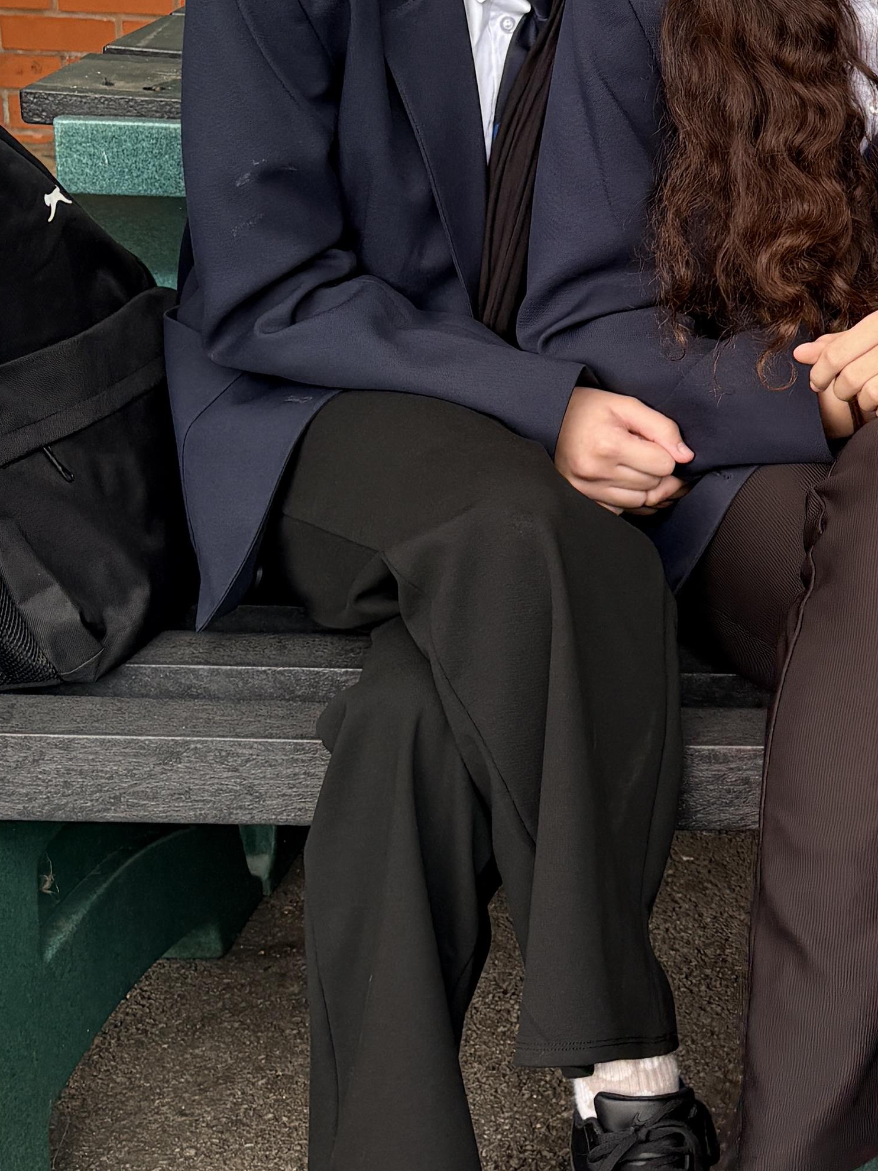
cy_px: 334
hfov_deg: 17.8
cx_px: 1261
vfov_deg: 25.8
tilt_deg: -16.1
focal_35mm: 75
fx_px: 2536
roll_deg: -1.9
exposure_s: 1/185
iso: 40
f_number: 1.6
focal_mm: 5.96
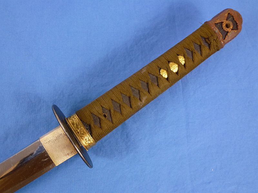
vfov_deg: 46.8
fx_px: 224
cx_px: 129
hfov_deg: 60.0
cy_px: 96
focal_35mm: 30
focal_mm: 5.4
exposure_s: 1/60
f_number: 3.5
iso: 200
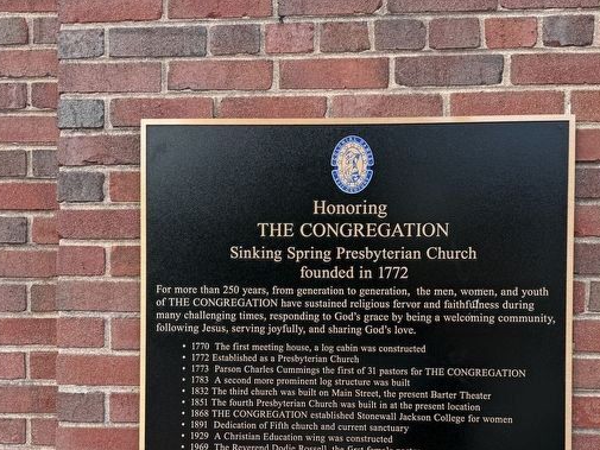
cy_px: 313
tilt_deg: +0.2
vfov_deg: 37.2
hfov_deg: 48.8
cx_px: 350
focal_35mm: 38
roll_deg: -0.6
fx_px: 659
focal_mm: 6.76
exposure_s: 1/139
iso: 64
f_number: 1.78
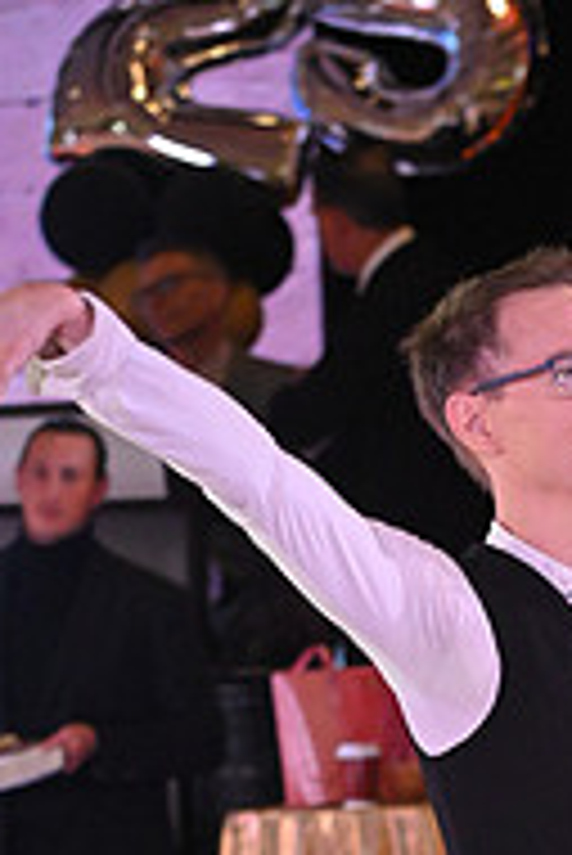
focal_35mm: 335
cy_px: 1161
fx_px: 7969
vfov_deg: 6.1
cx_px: 858
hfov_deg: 4.1
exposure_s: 1/400
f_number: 5
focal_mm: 110
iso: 3200
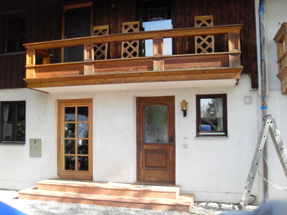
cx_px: 144
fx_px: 282
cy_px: 108
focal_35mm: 34
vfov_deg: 41.8
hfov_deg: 54.0
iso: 80
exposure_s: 1/180
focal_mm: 6.3
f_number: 2.8
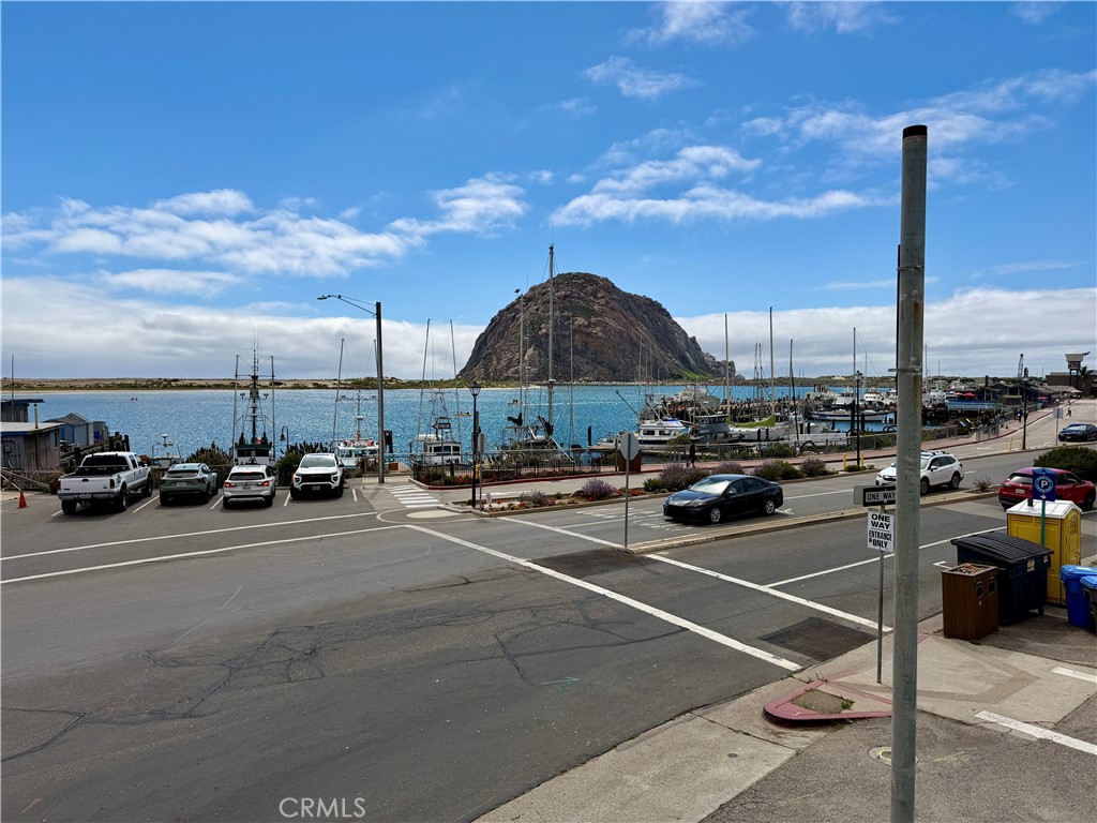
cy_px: 412
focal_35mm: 24
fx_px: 761
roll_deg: +0.8
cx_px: 548
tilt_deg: -1.3
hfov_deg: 71.6
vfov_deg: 56.8
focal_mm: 6.76
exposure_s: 1/11905
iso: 80
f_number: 1.78
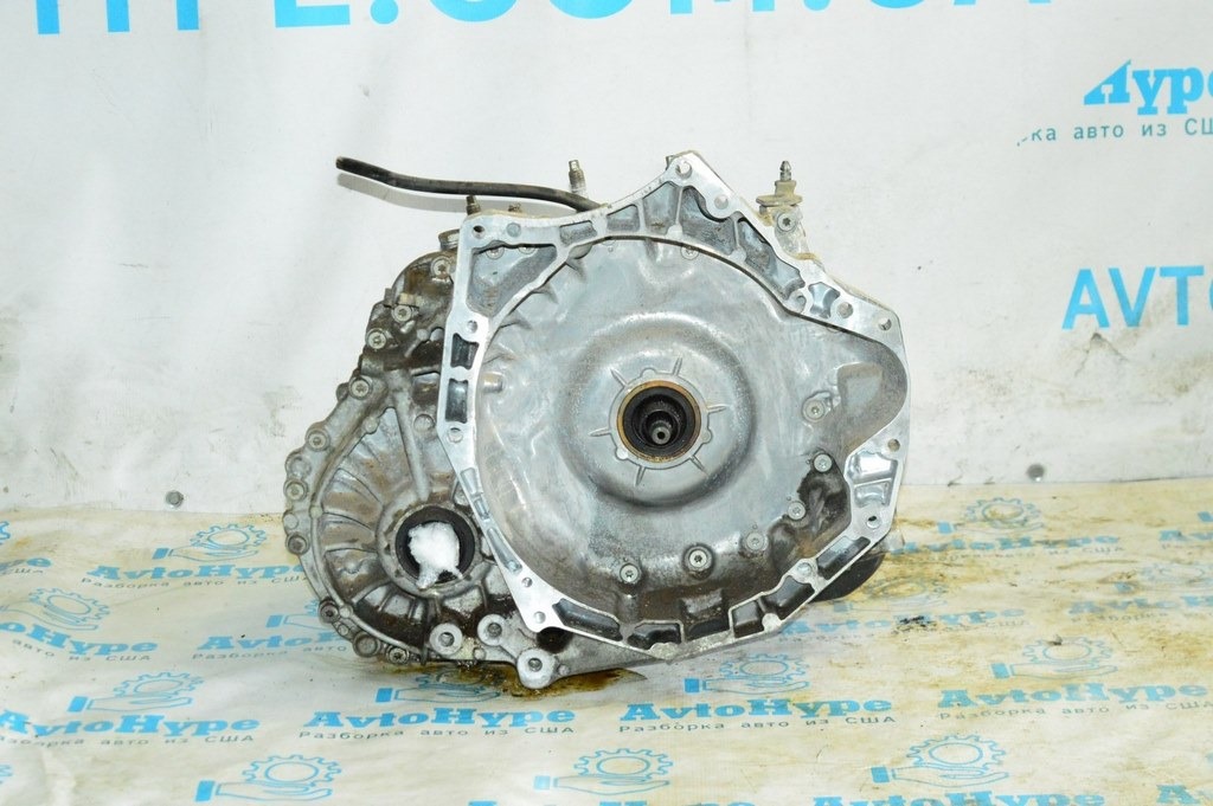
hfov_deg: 24.6
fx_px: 2777
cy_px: 403
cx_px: 606
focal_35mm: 82
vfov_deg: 16.5
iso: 6400
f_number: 5.6
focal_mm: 55
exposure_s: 1/200
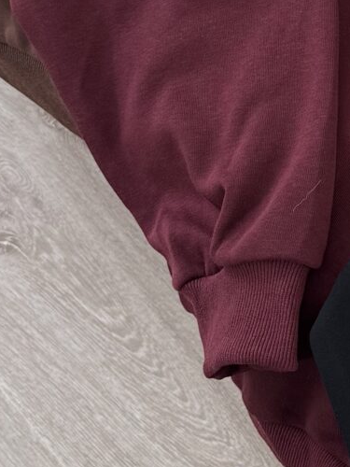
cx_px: 632
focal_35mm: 123
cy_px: 69
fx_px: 1658
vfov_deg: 15.9
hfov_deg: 11.2
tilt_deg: -66.6
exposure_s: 1/121
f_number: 1.78
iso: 64
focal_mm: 6.76
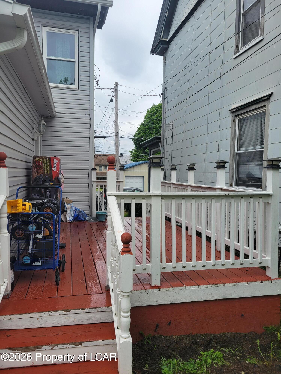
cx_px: 140
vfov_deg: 67.3
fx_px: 281
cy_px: 187
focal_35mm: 26
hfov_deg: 53.1
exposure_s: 1/814
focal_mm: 5.4
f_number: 1.8
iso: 40
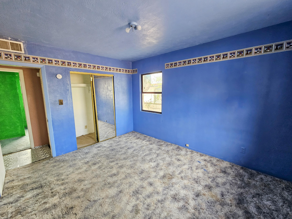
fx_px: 110
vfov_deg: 89.9
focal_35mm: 13
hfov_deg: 106.2
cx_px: 146
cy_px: 110
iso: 160
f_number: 2.2
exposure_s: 1/60
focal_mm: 2.2
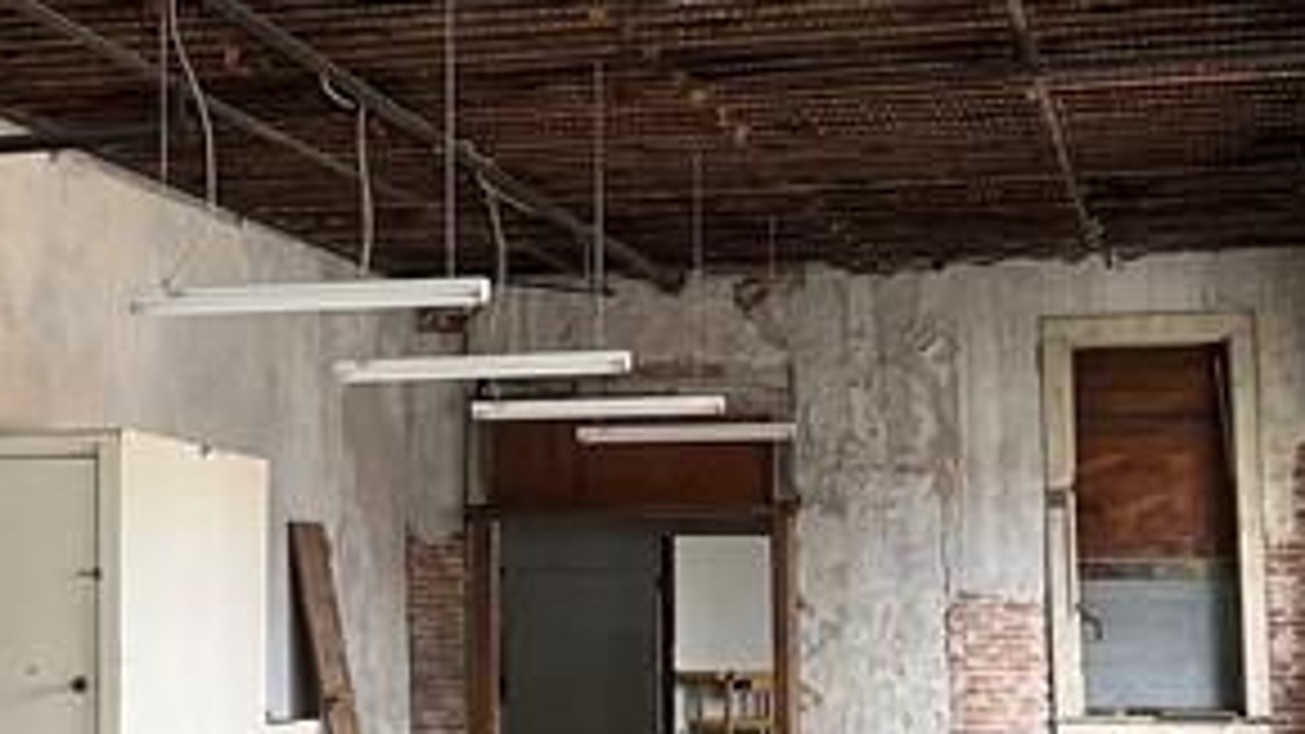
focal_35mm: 100
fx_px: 3460
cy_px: 531
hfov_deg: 20.6
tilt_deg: +1.6
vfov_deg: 12.1
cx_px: -40
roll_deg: +0.2
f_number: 1.5
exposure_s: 1/117
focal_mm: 5.7
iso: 125
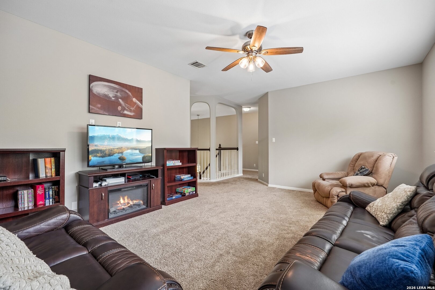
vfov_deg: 73.7
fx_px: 193
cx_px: 218
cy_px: 145
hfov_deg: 96.7
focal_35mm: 16
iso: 400
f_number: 8
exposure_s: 1/10
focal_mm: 16
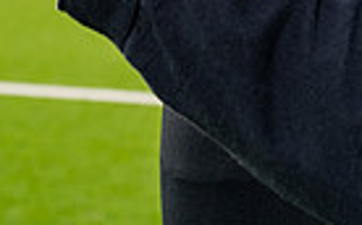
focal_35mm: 186
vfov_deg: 6.7
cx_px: 344
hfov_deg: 11.2
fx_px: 1834
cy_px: -330
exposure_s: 1/250
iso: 100
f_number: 6.3
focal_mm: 56
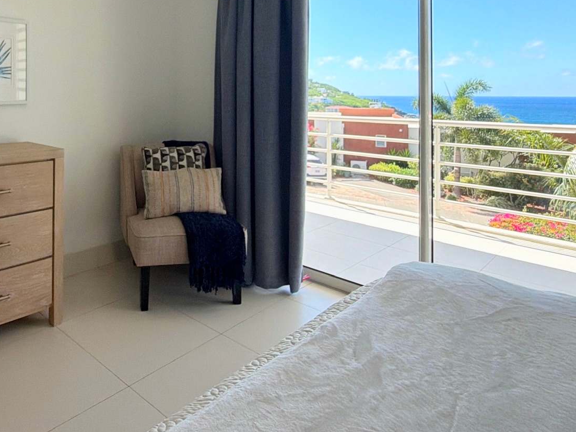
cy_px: 85
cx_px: 127
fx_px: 433
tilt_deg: +0.7
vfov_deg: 49.8
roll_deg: +0.3
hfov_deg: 62.5
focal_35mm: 26
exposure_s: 1/502
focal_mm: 2.22
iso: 64
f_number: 2.2
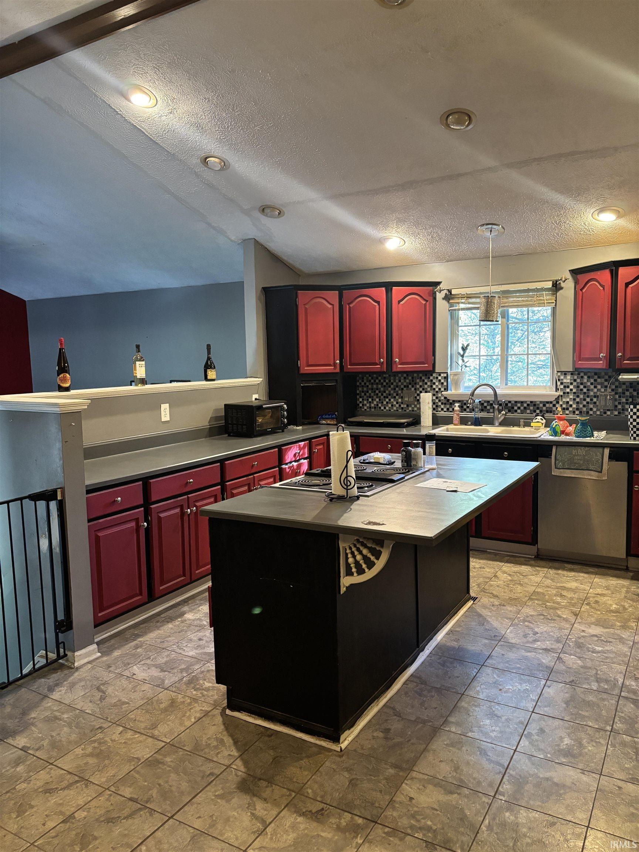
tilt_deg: -6.0
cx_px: 320
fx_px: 640
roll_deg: +0.7
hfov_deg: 53.1
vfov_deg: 67.3
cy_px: 426
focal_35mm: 26
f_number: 1.6
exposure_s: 1/60
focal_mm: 5.96
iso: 500
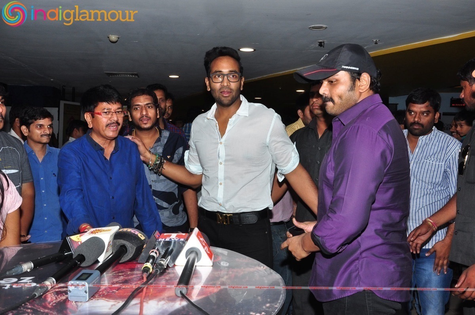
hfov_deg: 53.2
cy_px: 158
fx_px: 474
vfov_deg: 36.8
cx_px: 238
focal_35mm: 36
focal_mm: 24
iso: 500
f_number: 11
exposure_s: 1/125
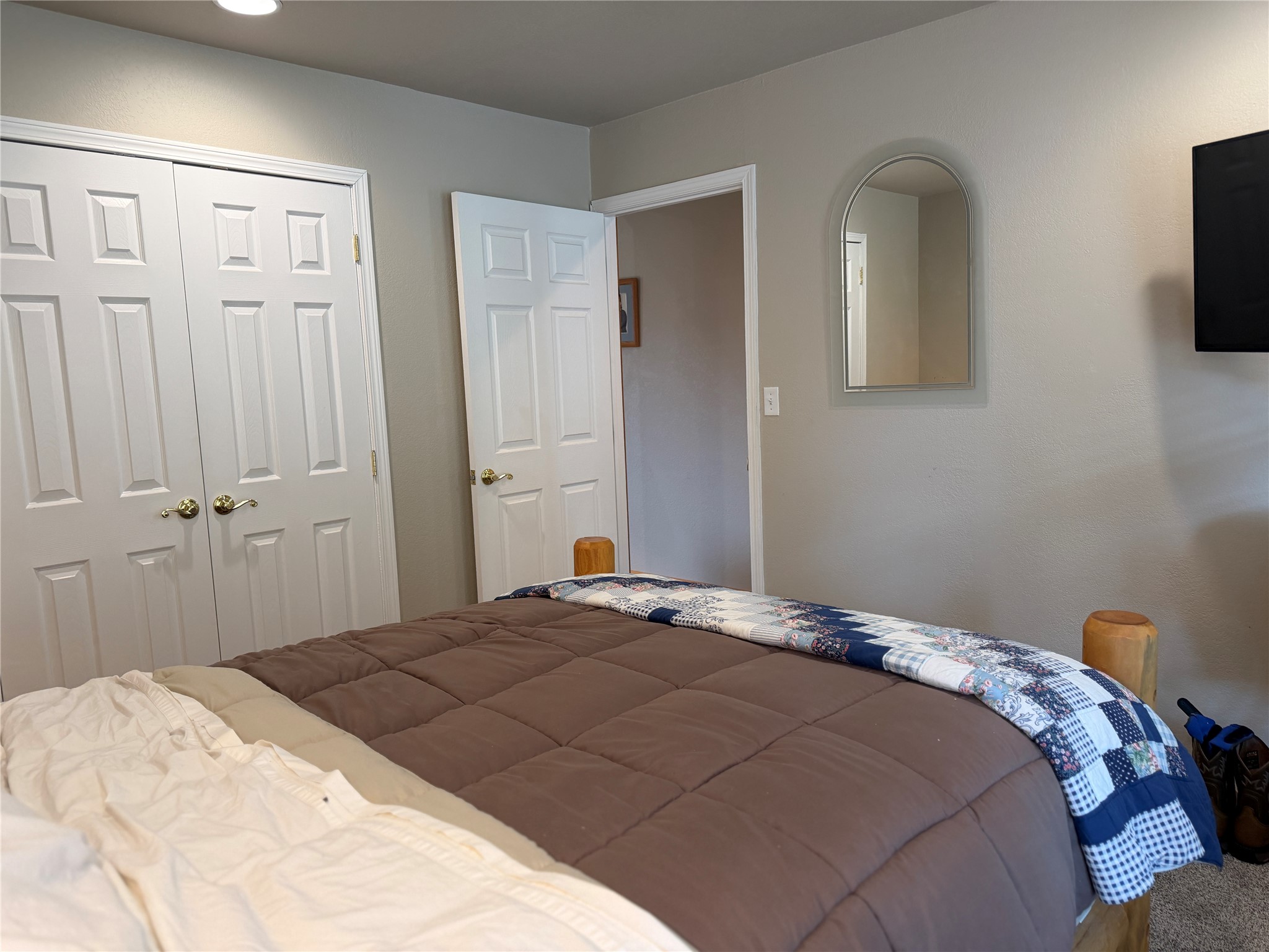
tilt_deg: -7.0
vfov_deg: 56.8
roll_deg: +2.2
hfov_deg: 71.6
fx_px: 880
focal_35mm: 24
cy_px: 476
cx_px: 634
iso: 200
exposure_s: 1/120
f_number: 1.78
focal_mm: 6.76
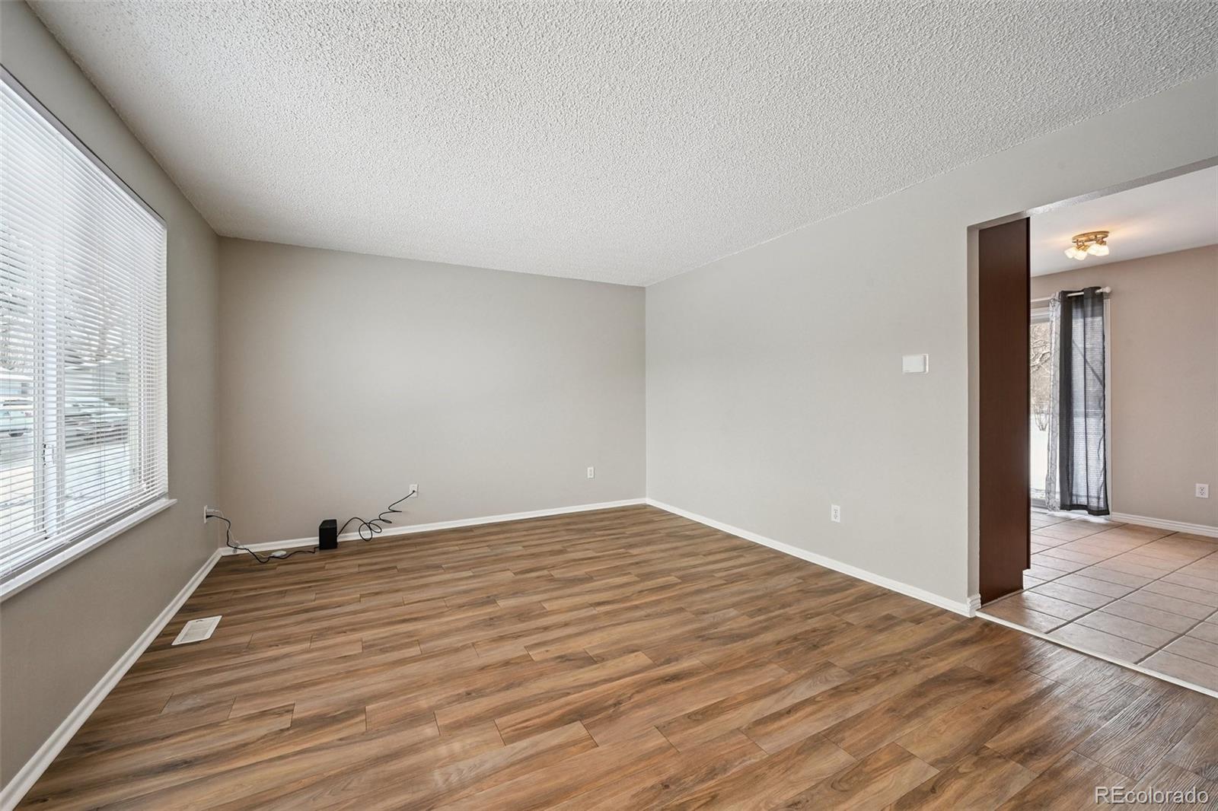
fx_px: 474
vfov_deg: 81.2
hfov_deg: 104.3
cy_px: 406
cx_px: 609
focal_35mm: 14
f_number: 10
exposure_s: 1/13
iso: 400
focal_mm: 14
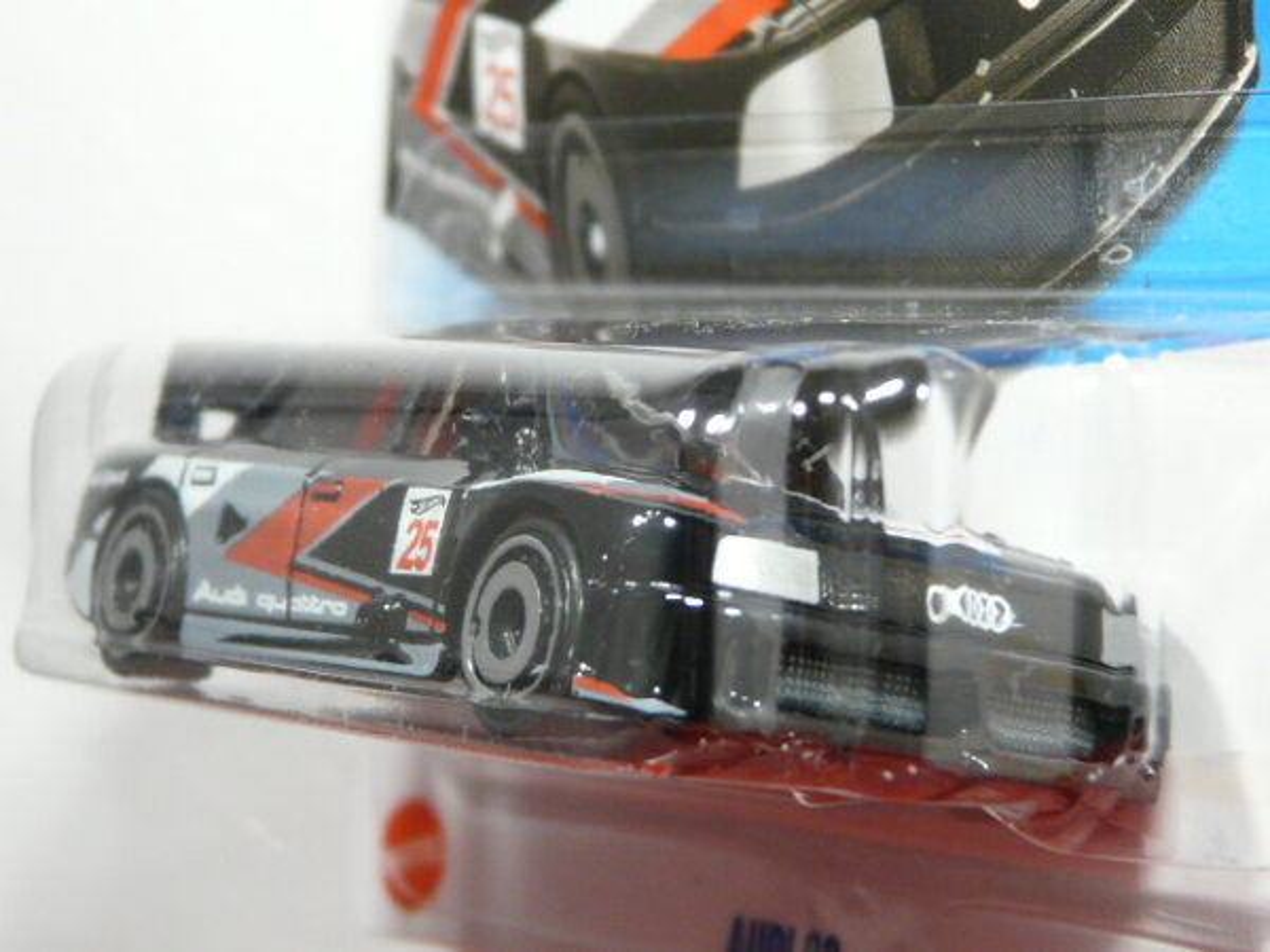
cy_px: 476
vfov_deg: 11.8
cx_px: 635
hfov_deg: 15.6
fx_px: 4623
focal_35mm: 126
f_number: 3.2
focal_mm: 12.9
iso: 200
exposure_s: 1/50
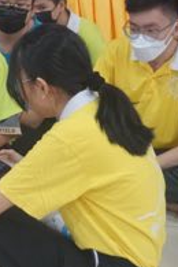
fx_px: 847
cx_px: -100
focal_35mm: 114
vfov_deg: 17.9
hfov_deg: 11.4
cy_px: 145
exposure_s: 1/160
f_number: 5
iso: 2000
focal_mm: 31
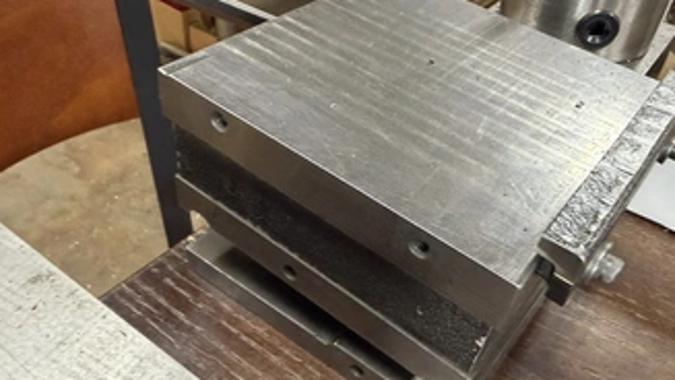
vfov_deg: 36.7
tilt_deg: -40.8
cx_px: 388
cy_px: 209
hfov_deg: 60.7
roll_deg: -3.3
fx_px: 573
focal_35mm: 32
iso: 400
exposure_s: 1/60
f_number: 2.2
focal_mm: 2.22
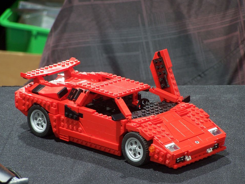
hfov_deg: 9.8
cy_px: 96
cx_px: 127
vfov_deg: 7.4
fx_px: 1422
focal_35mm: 201
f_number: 3.2
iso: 80
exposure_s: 1/2
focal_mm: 31.3
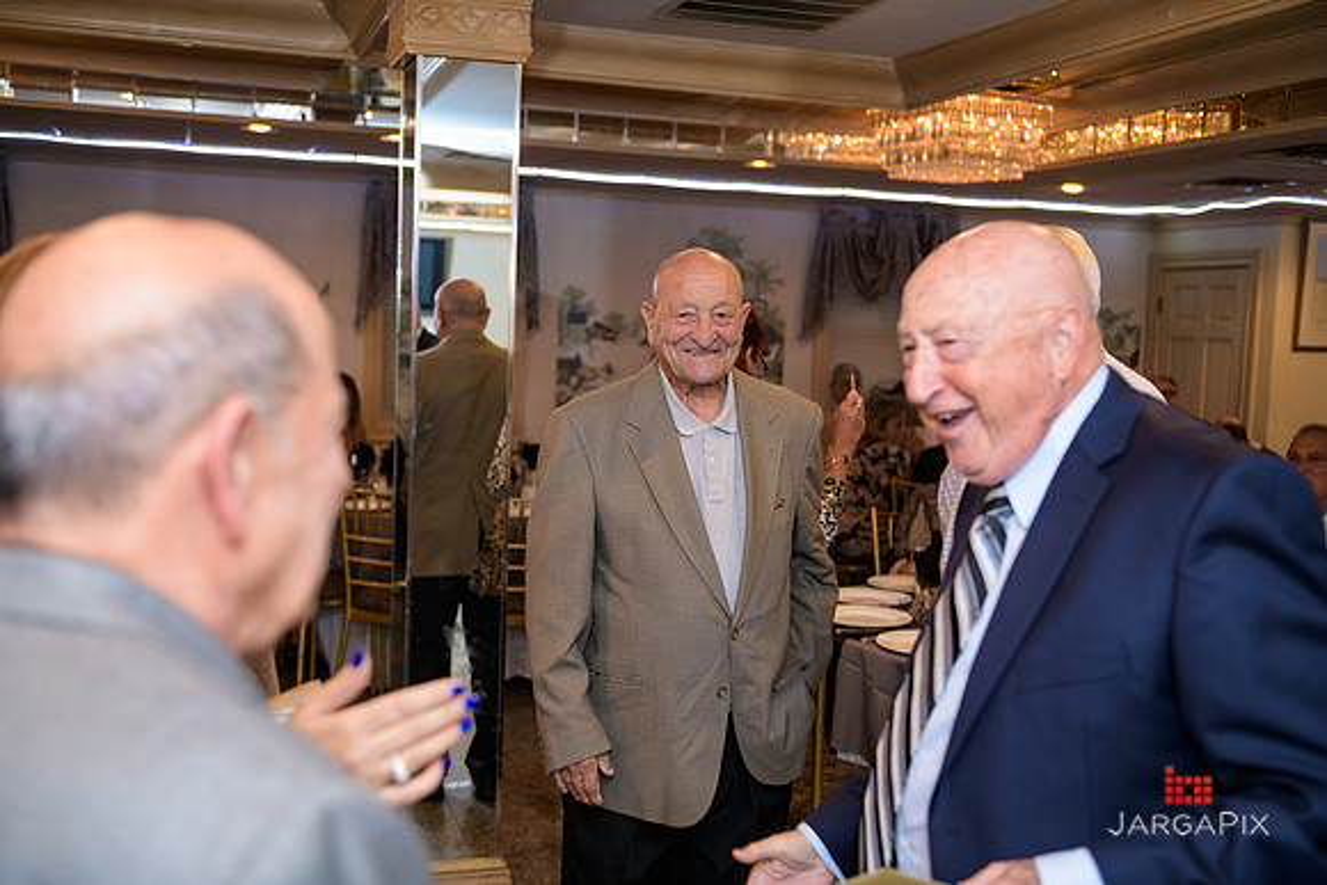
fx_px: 1401
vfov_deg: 35.1
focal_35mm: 38
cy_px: 442
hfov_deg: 50.7
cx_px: 664
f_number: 3.2
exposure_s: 1/125
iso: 800
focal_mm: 38
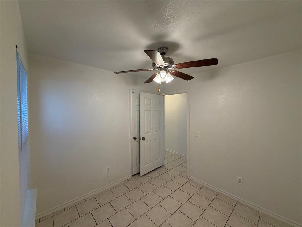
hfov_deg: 102.1
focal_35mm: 14
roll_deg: -0.2
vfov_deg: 85.7
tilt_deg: -0.3
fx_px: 122
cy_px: 114
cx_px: 151
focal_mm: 2.22
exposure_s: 1/120
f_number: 2.2
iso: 320
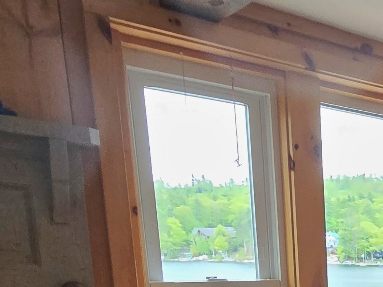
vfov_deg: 29.3
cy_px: 394
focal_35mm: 37
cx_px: 502
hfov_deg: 34.6
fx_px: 409
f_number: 2.2
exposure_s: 1/60
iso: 250
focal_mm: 2.2
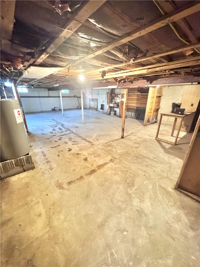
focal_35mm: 14
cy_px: 134
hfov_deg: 85.7
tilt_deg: -21.0
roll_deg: +0.1
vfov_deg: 102.1
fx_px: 108
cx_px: 100
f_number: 2.2
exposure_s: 1/60
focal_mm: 2.22
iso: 1250
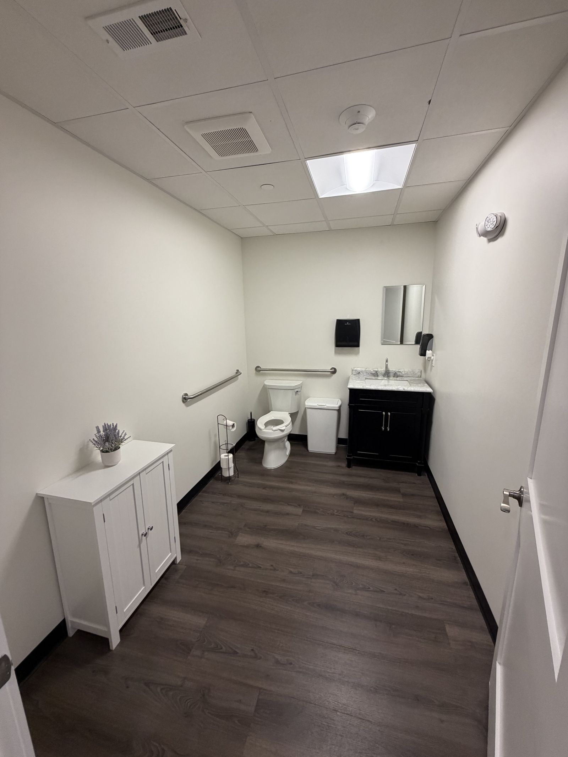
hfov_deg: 85.7
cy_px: 378
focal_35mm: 14
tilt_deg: -12.9
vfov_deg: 102.1
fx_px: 306
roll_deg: +0.4
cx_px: 284
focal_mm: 2.22
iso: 320
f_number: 2.2
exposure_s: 1/120
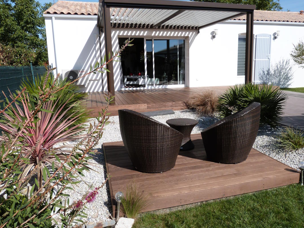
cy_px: 113
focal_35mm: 28
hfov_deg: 63.3
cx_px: 167
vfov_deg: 49.8
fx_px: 246
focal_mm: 4.5
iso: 100
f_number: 5.6
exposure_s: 1/500
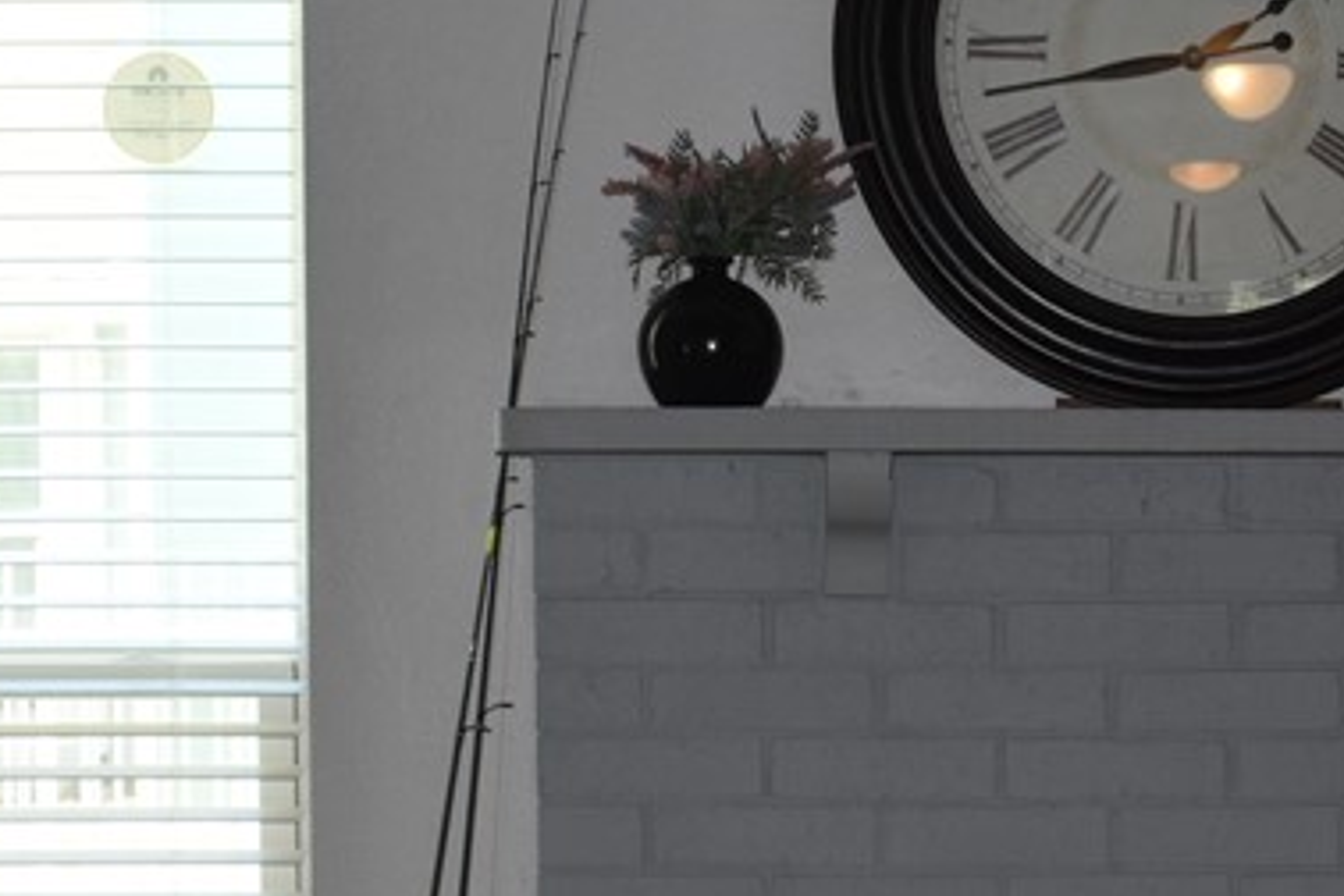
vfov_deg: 15.0
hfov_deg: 22.0
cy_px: 686
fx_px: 3376
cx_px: 1195
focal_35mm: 90
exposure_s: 1/125
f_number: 5.6
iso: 280
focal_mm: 21
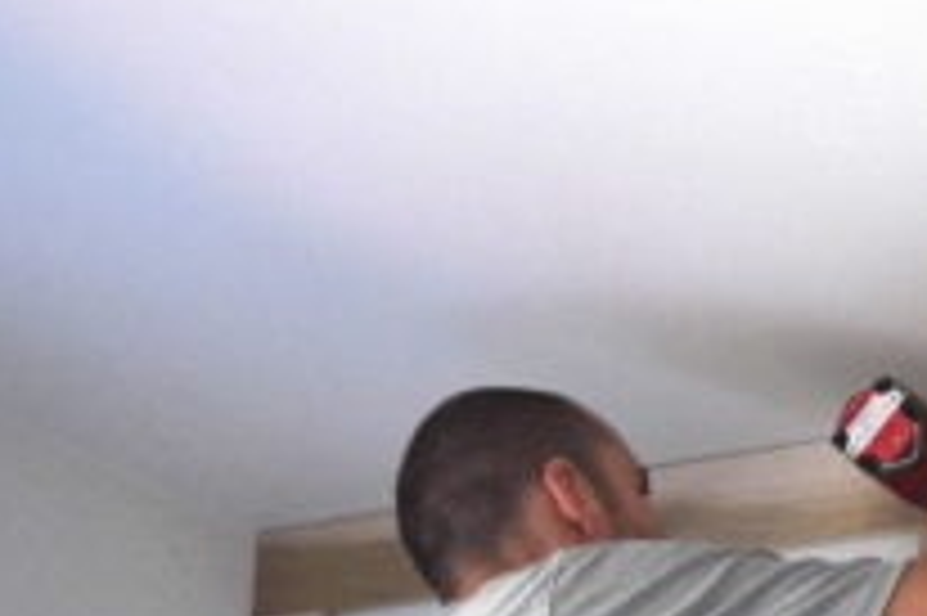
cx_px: 1035
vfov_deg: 12.3
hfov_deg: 18.1
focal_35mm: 109
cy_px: 708
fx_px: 2804
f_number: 5
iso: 3200
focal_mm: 30
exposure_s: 1/160
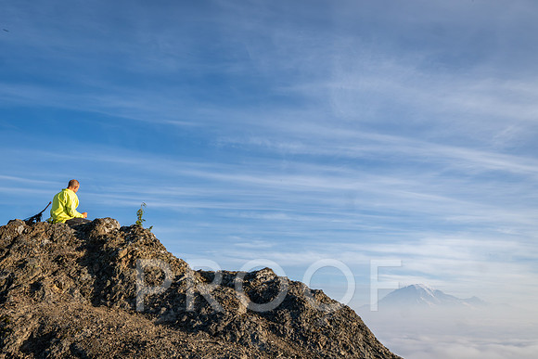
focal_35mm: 28
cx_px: 226
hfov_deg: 65.4
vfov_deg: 46.7
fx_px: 416
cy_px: 180
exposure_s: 1/100
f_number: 22
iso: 400
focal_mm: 24
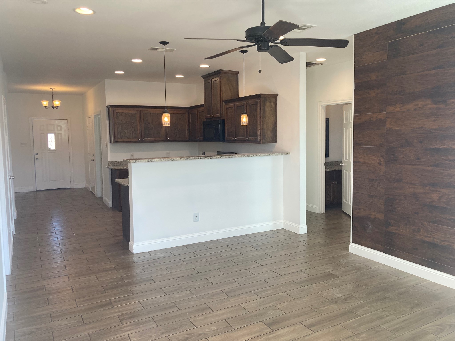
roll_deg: -0.4
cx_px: 228
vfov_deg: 49.7
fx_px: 368
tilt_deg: -5.7
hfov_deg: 63.4
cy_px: 170
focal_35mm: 28
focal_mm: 3.99
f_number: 1.8
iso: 64
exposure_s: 1/120
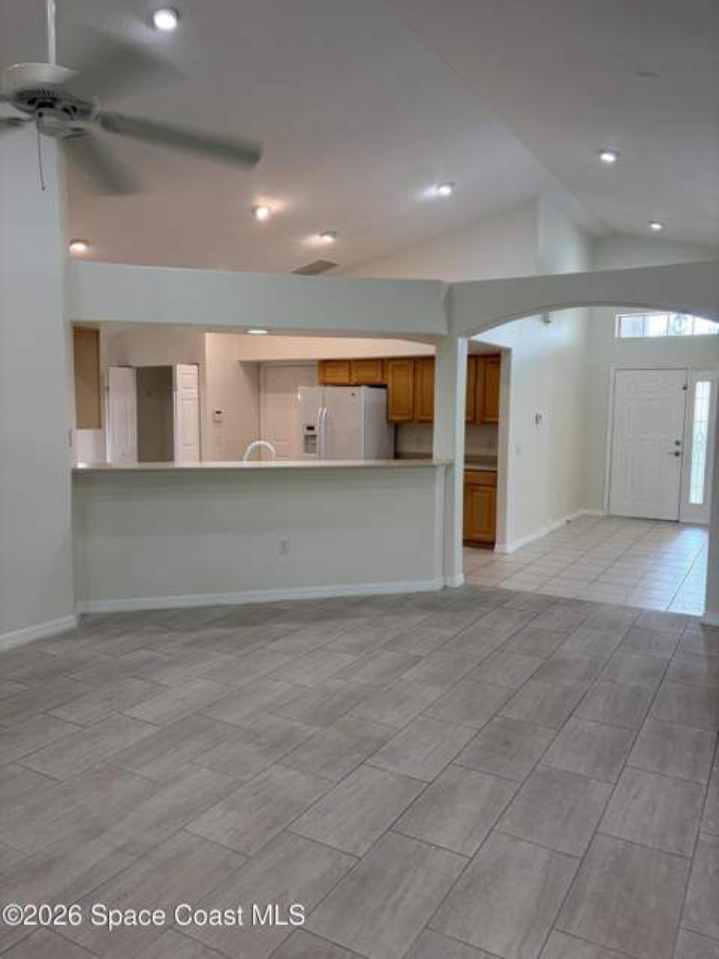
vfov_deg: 67.3
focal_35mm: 26
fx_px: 720
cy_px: 480
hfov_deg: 53.1
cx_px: 360
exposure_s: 1/60
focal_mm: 5.96
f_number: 1.6
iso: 80
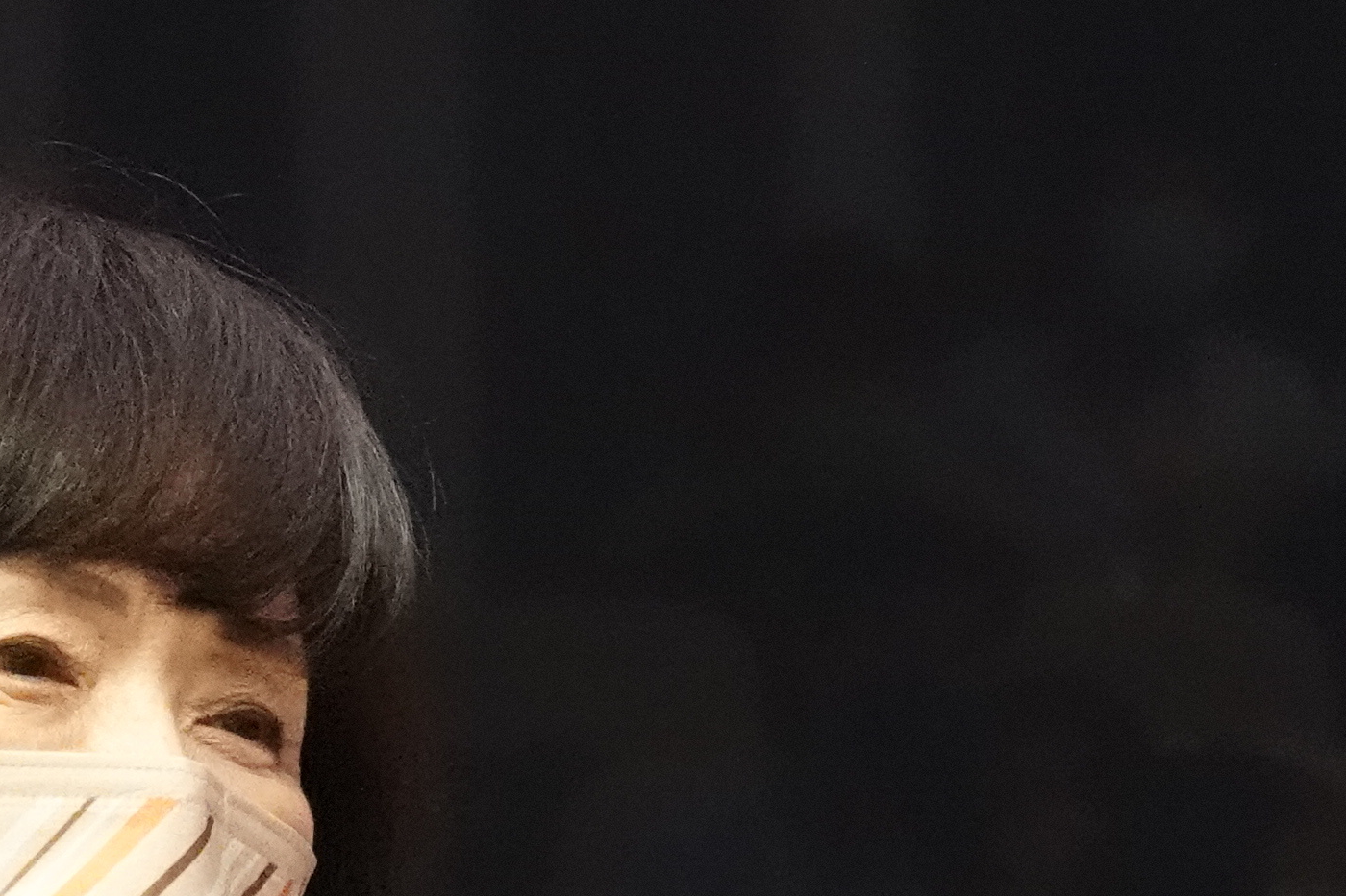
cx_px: 205
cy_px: 1488
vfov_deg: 3.2
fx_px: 16224
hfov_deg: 4.7
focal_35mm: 434
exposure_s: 1/250
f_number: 4
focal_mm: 40.73
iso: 5000
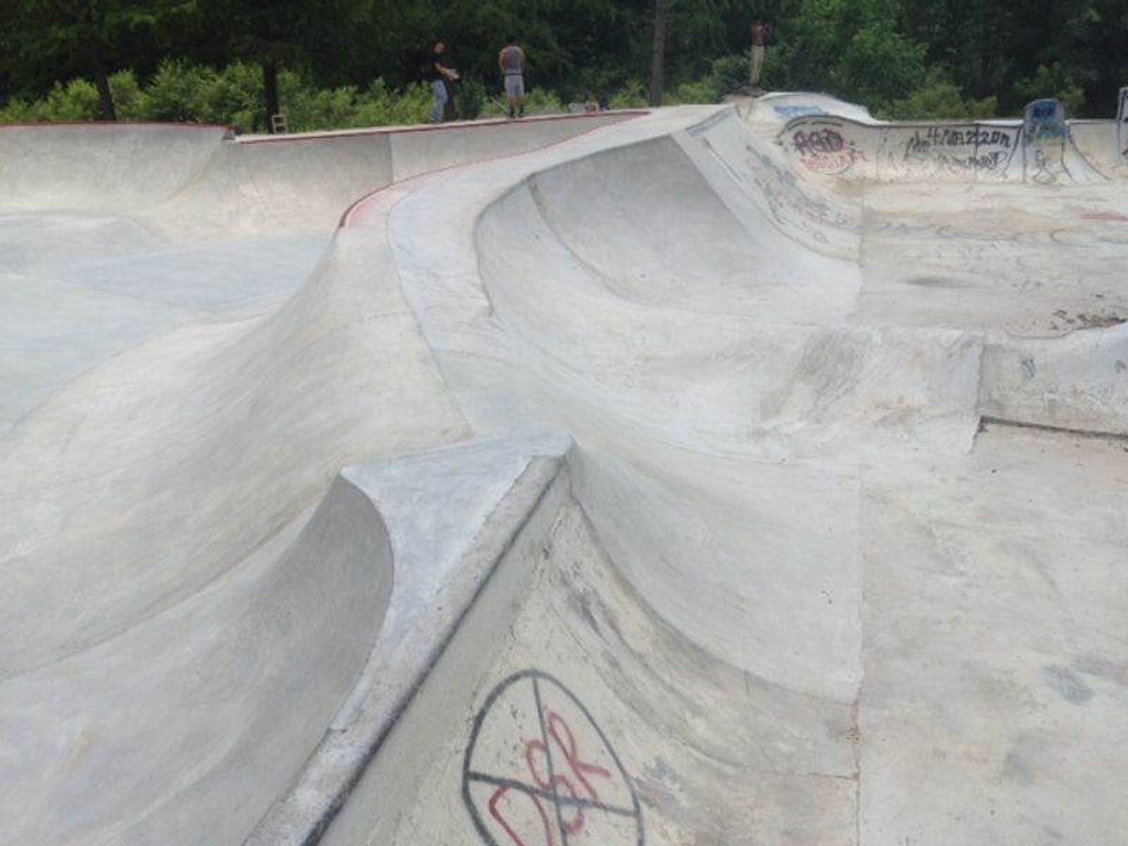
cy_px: 423
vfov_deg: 42.9
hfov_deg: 55.4
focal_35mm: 33
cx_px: 564
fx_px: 1075
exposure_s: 1/2262
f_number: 2.4
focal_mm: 4.12
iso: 50
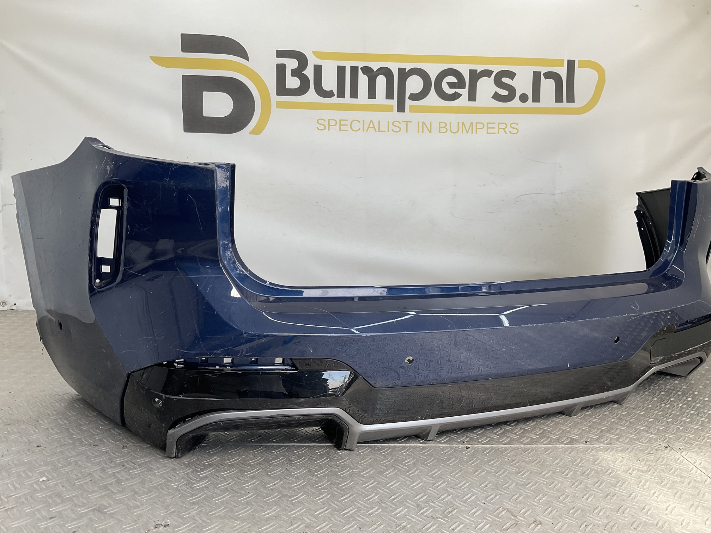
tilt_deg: -10.0
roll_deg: -2.5
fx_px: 596
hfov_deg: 61.7
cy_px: 266
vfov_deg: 48.2
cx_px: 356
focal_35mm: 29
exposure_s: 1/180
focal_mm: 3
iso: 16
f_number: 1.8
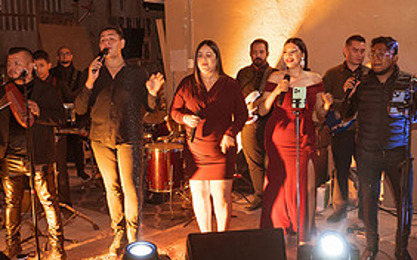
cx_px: 200
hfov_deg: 47.2
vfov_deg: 30.5
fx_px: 477
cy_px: 120
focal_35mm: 42
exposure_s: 1/40
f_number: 4
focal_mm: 20
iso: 1600
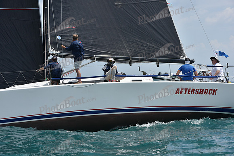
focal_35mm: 102
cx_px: 117
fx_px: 663
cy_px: 78
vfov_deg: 13.4
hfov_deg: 20.0
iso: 250
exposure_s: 1/1250
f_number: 8
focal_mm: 102
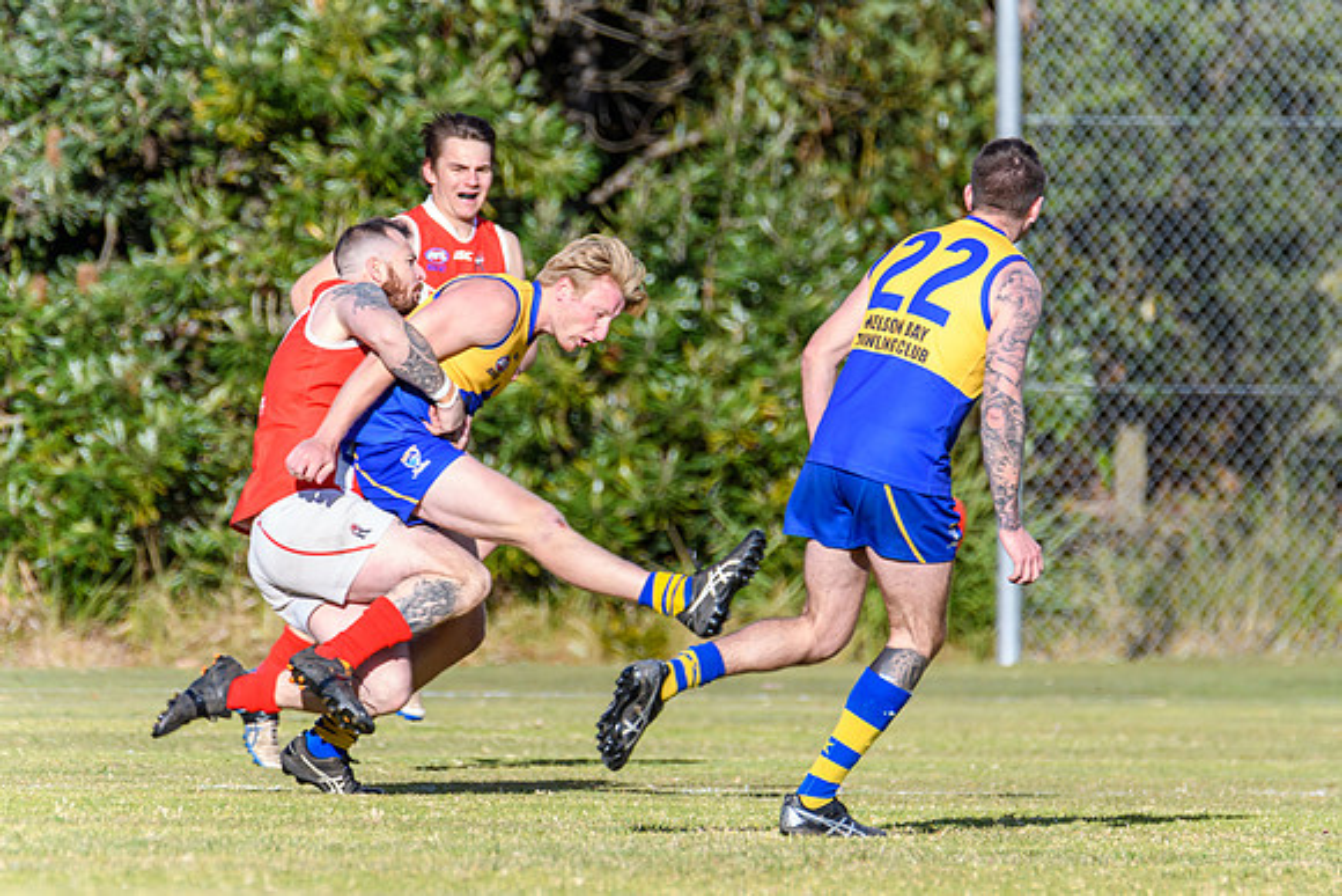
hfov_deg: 2.0
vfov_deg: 1.4
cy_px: 443
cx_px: 746
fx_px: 37660
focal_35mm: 1010
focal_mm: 600
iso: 800
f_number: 9
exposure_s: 1/1000
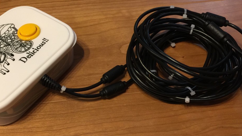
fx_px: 263
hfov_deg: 49.4
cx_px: 113
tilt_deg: -53.5
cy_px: 78
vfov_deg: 29.0
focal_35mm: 41
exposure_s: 1/15
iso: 80
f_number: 2.2
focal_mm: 4.15
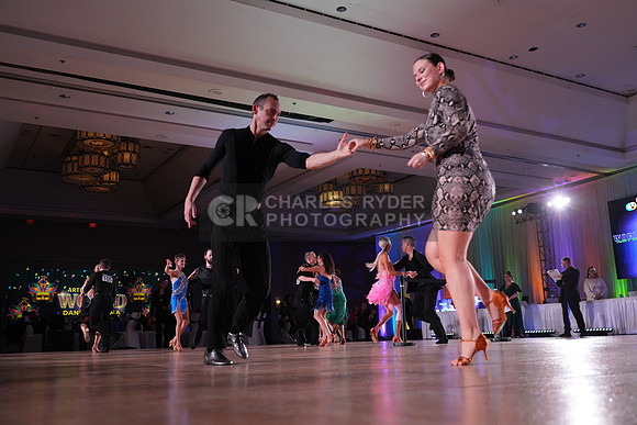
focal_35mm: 34
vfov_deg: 38.9
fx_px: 602
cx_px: 318
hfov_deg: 55.8
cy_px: 212
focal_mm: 34
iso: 1600
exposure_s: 1/400
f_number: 4
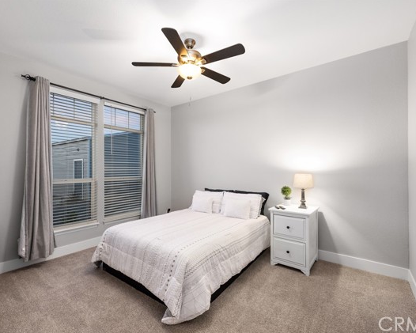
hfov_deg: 93.1
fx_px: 197
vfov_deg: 80.4
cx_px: 200
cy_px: 166
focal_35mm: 16
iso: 500
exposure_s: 1/1.67
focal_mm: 14
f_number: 8
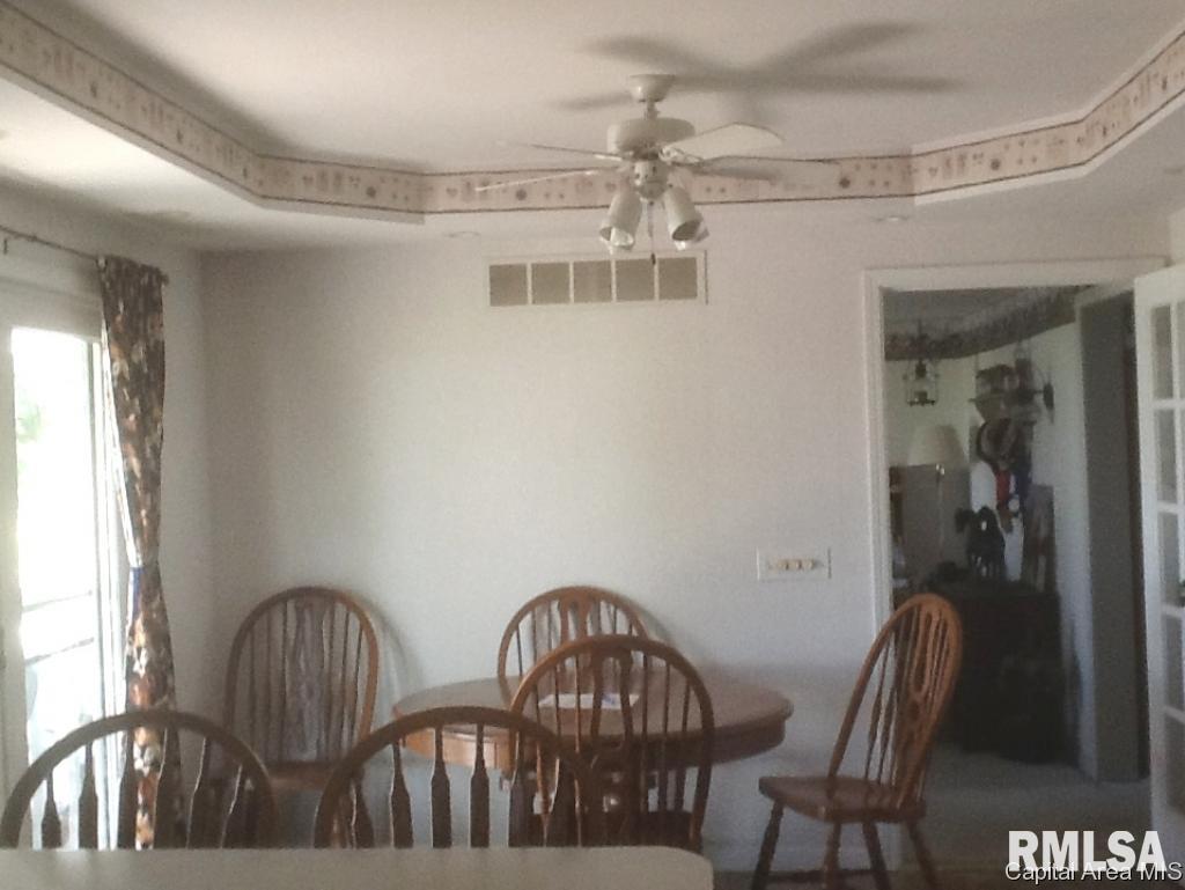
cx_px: 592
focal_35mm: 44
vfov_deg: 32.9
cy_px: 445
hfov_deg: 42.9
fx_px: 1507
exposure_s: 1/30
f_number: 2.4
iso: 64
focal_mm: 2.03
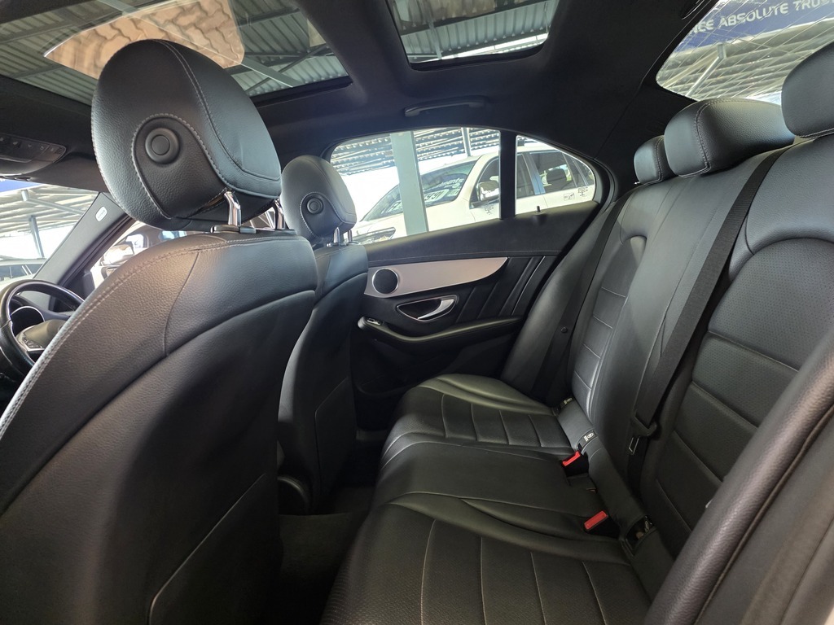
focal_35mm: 23
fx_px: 554
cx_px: 417
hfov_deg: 73.9
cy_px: 312
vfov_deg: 58.9
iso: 1250
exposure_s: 1/100
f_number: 1.7
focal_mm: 6.25
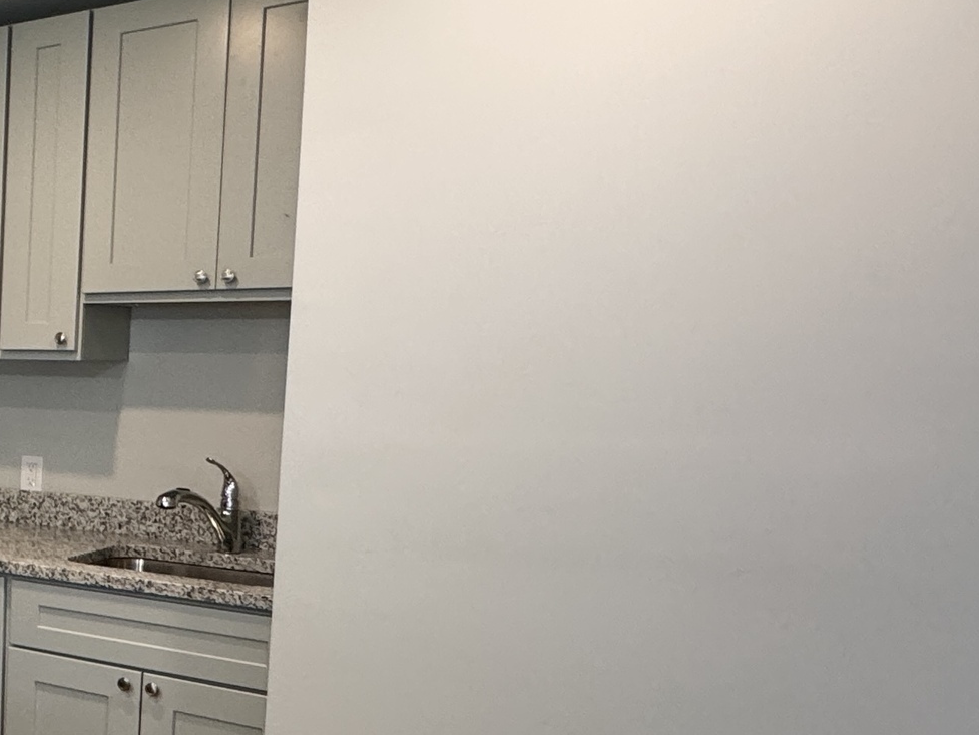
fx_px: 1245
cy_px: 462
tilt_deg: -6.0
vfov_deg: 32.7
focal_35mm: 44
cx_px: -405
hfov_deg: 30.0
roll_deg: -1.0
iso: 200
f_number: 2.2
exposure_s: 1/60
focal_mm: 2.22
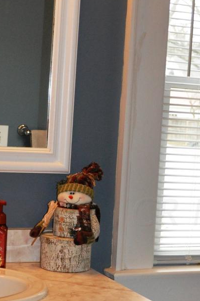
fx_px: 866
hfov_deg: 13.0
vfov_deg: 19.6
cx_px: 197
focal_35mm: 104
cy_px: 211
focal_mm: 21
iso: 640
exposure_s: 1/125
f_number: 3.8
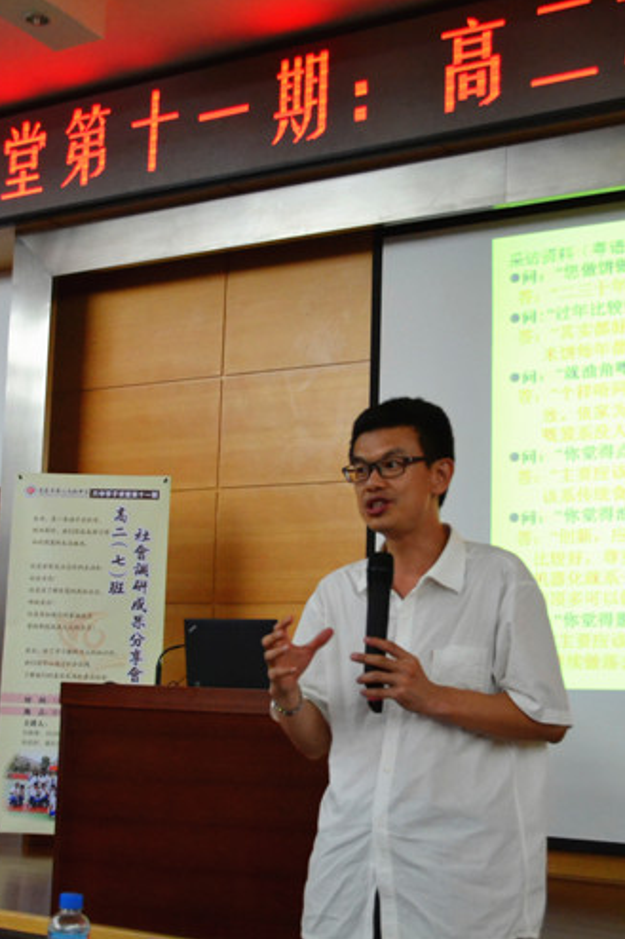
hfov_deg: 26.4
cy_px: 551
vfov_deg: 38.8
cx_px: 275
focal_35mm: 51
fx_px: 1329
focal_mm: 28
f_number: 4.5
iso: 3200
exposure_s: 1/100
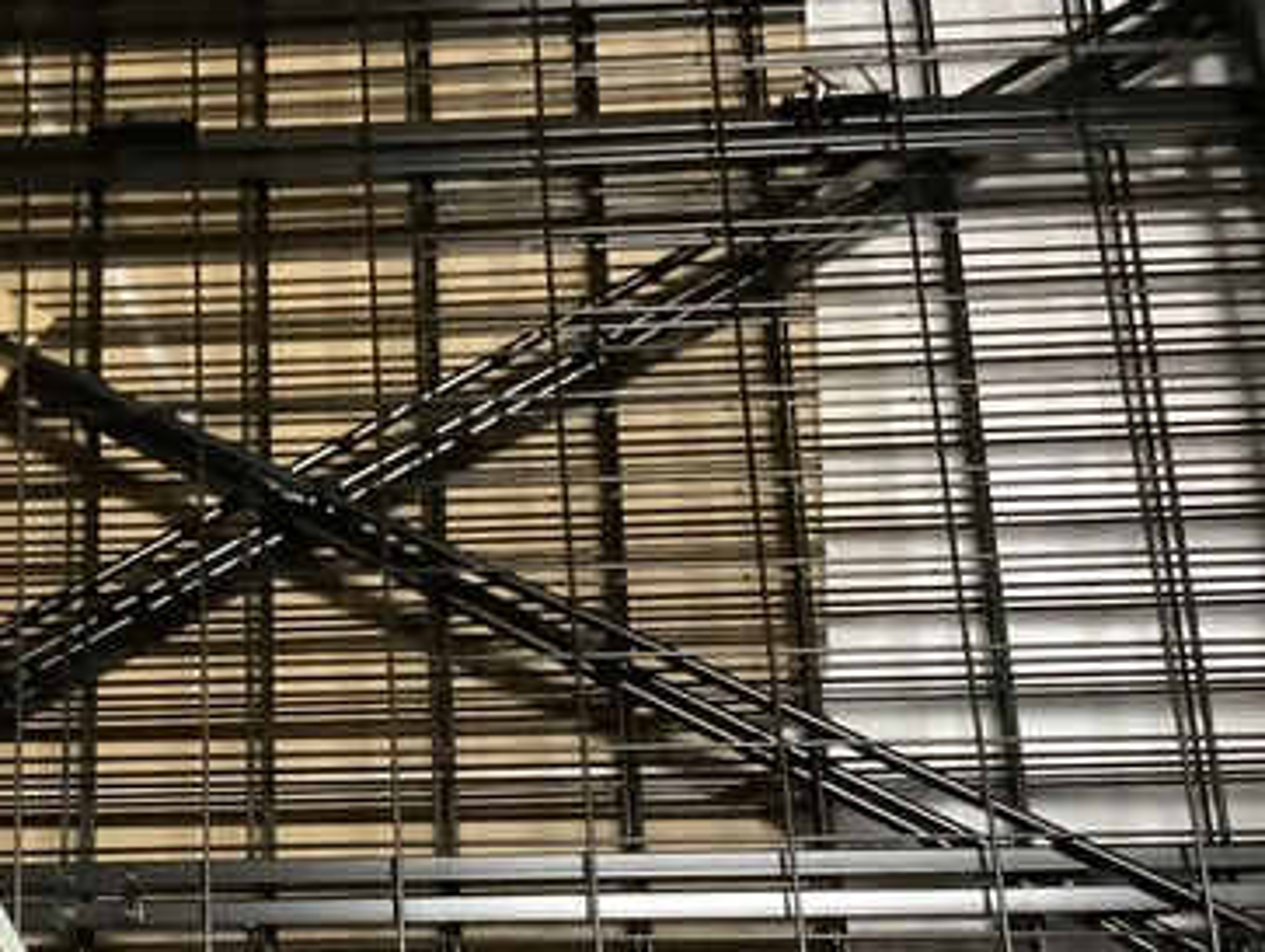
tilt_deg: -71.0
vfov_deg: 22.8
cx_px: 150
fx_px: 2341
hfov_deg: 29.1
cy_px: 657
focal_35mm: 64
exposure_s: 1/30
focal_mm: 3.3
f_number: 2.4
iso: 640
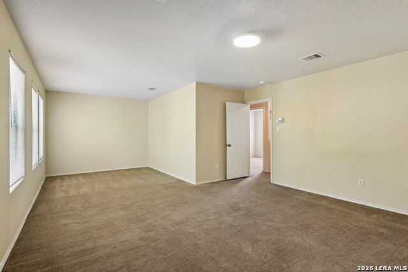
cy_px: 136
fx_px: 193
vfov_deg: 70.5
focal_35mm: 17
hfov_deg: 93.3
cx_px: 204
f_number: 8
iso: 2200
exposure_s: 1/15
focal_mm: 17
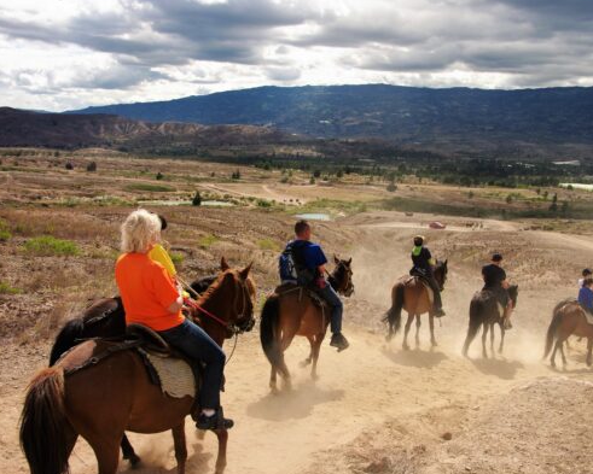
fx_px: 699
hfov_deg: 46.0
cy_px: 240
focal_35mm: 40
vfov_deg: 37.5
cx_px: 320
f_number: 8
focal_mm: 23.13
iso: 200
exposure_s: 1/500
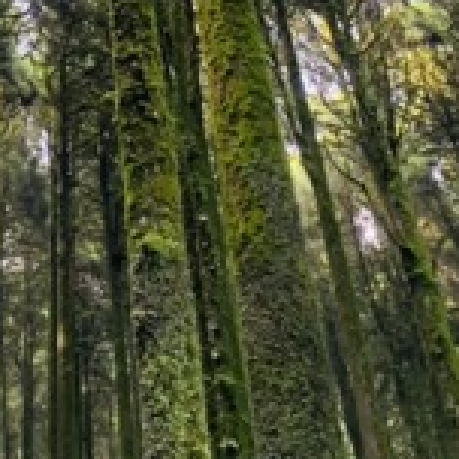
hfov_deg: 17.5
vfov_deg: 16.9
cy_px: -127
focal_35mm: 97
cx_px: 9
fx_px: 1455
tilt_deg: +59.2
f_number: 1.8
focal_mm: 4.25
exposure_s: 1/64
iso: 100
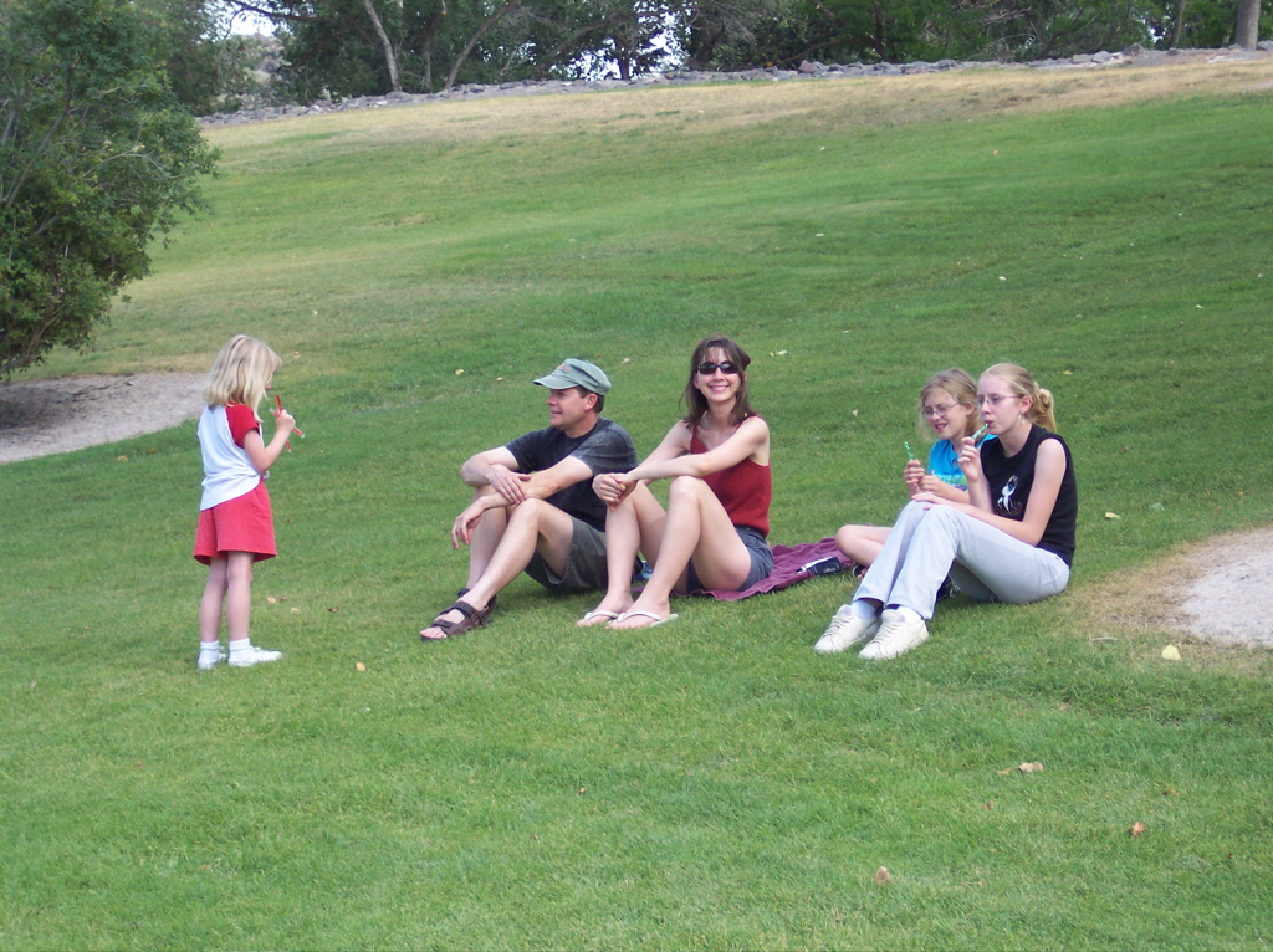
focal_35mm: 101
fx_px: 3711
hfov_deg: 19.5
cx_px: 636
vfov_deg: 14.6
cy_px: 476
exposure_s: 1/250
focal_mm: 21.3
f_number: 4.8
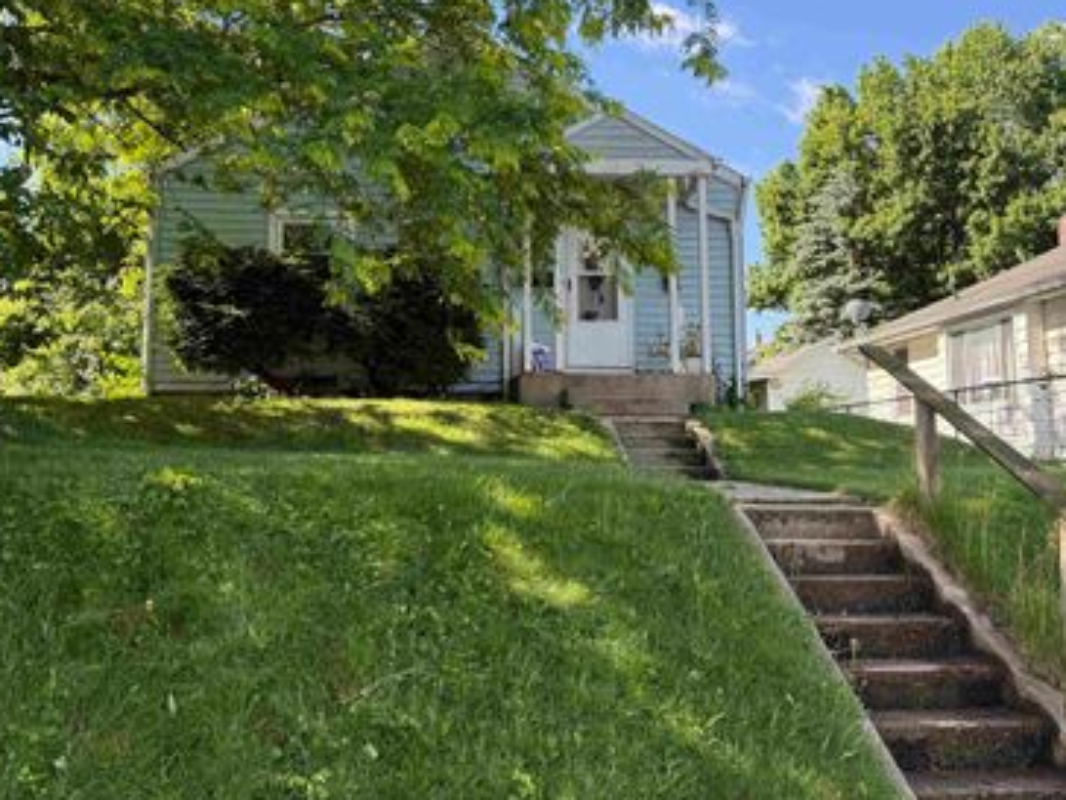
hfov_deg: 55.3
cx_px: 504
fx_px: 1016
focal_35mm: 33
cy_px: 344
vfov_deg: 42.8
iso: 100
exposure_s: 1/840
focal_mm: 6.76
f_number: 1.78
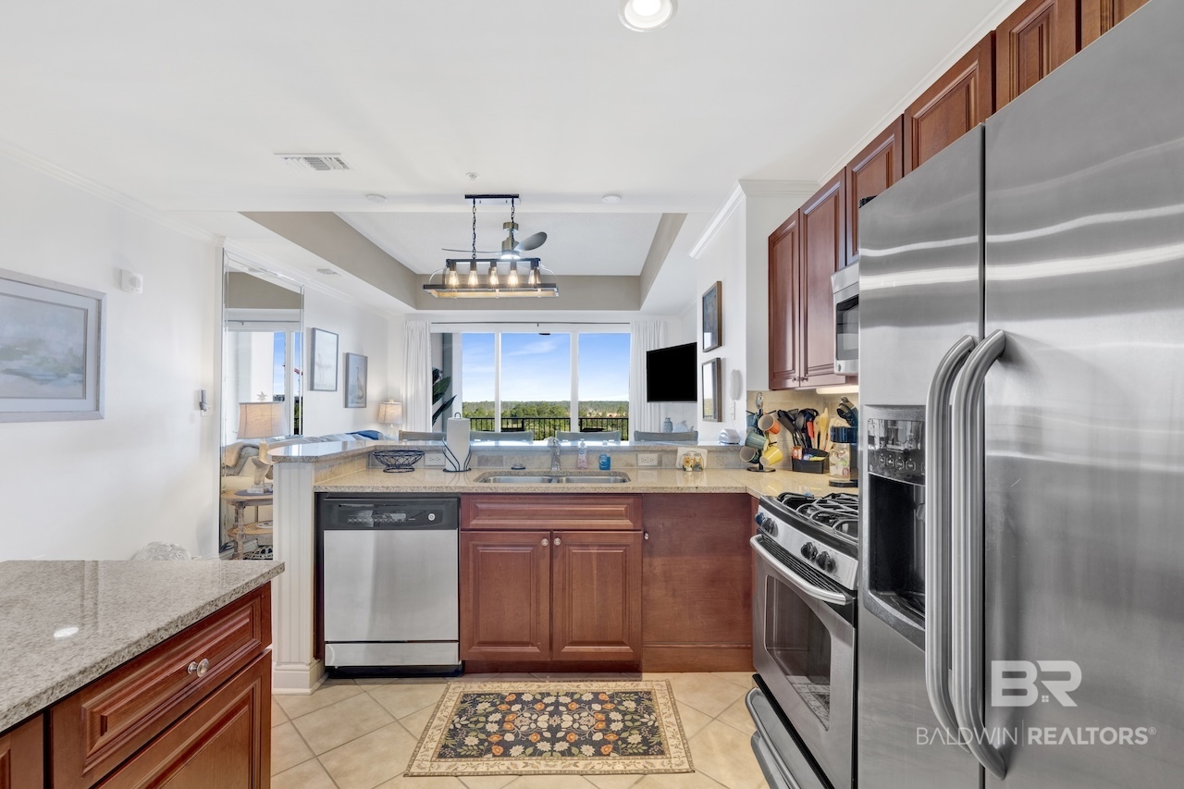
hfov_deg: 98.5
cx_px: 592
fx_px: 510
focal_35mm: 16
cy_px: 394
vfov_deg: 75.5
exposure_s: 1/6
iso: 400
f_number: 11
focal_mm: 15.5
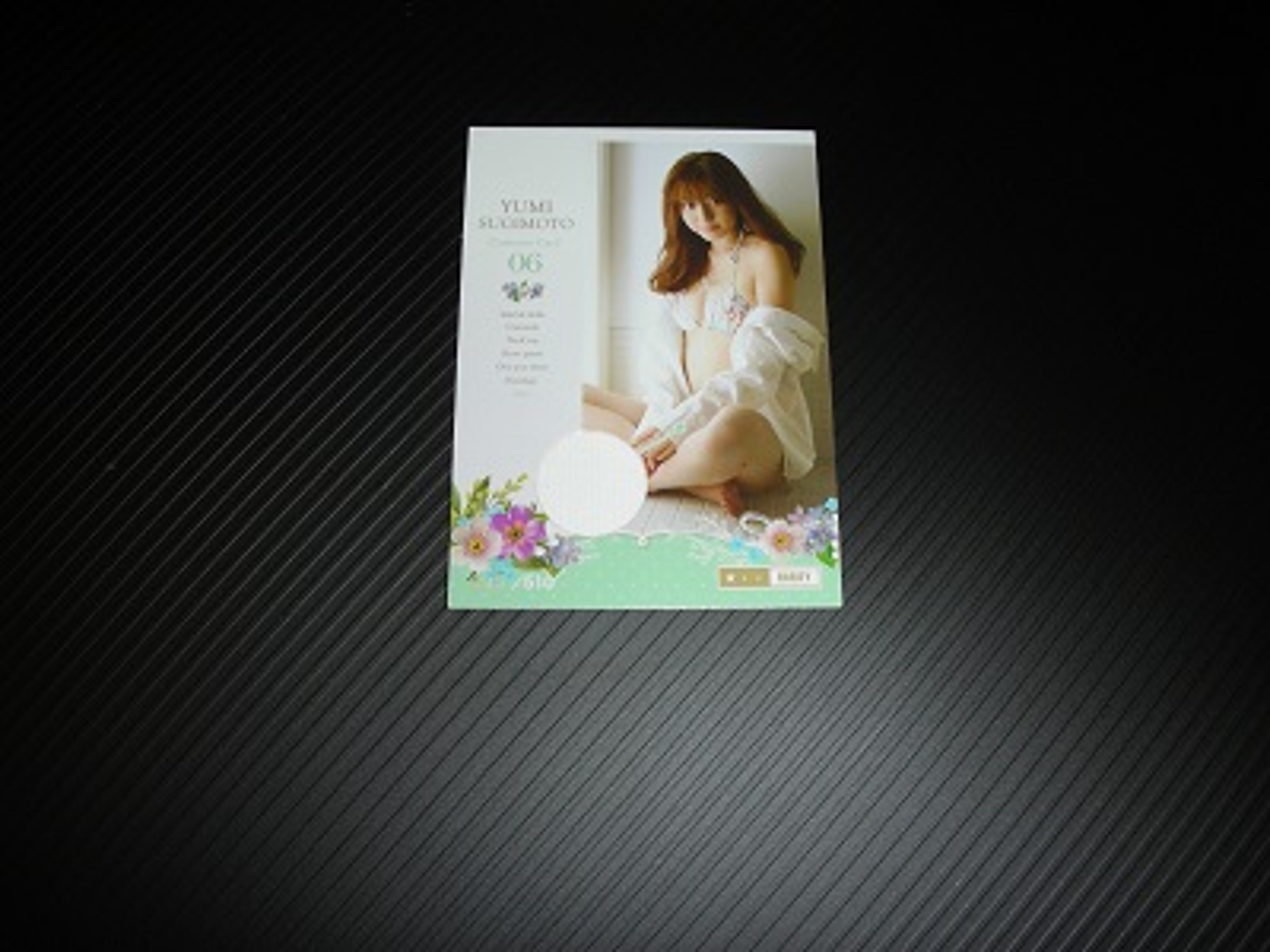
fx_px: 1284
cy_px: 476
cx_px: 635
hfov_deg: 52.6
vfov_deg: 40.7
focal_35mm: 35
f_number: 3
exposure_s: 1/60.1
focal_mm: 5.8
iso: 50
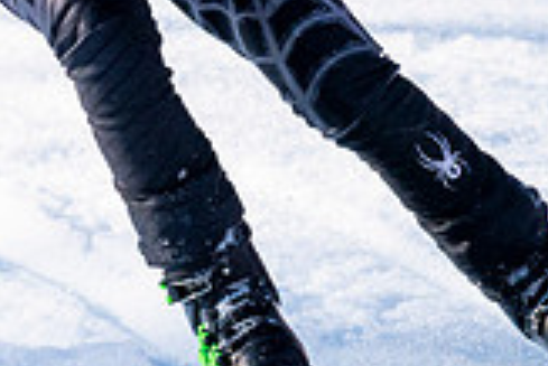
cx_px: -461
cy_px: 13
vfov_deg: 0.5
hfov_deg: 0.8
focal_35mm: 2552
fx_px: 38881
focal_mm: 560
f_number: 8
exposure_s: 1/2000
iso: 800
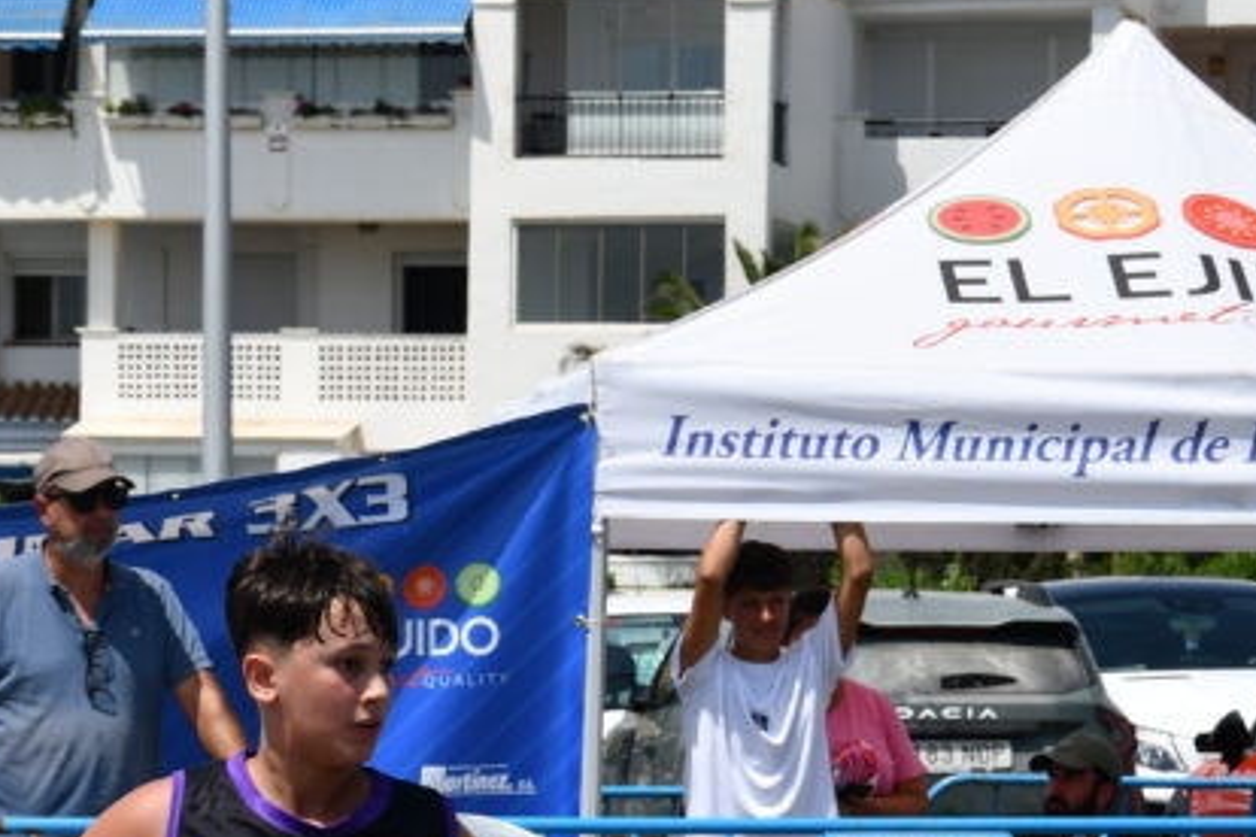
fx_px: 8024
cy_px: 996
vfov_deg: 5.9
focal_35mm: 230
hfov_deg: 8.9
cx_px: 549
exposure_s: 1/400
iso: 100
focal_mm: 62
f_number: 10
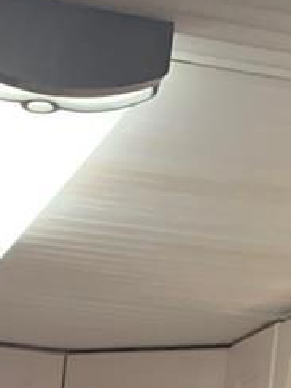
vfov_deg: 12.7
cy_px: 857
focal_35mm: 128
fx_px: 1435
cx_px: -10
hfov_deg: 11.5
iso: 320
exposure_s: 1/60
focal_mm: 4.25
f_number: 1.8
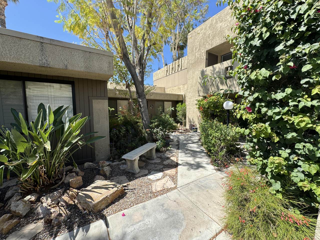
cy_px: 120
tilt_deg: -4.6
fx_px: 129
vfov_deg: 85.7
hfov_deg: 102.1
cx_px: 160
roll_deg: -0.2
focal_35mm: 14
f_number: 2.2
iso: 40
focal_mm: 2.22
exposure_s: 1/681
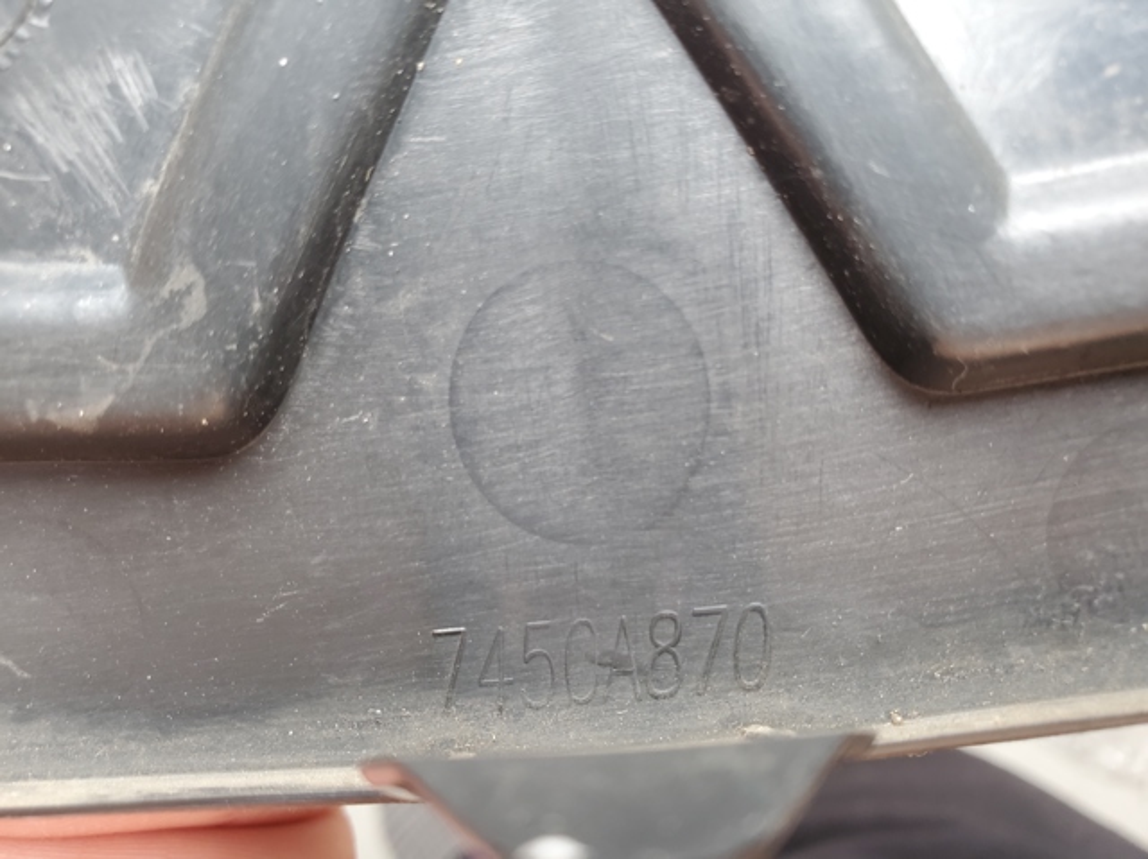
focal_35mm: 26
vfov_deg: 53.0
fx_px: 862
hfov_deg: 67.3
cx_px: 574
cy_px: 430
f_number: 2.4
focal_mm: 4.3
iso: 200
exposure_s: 1/40
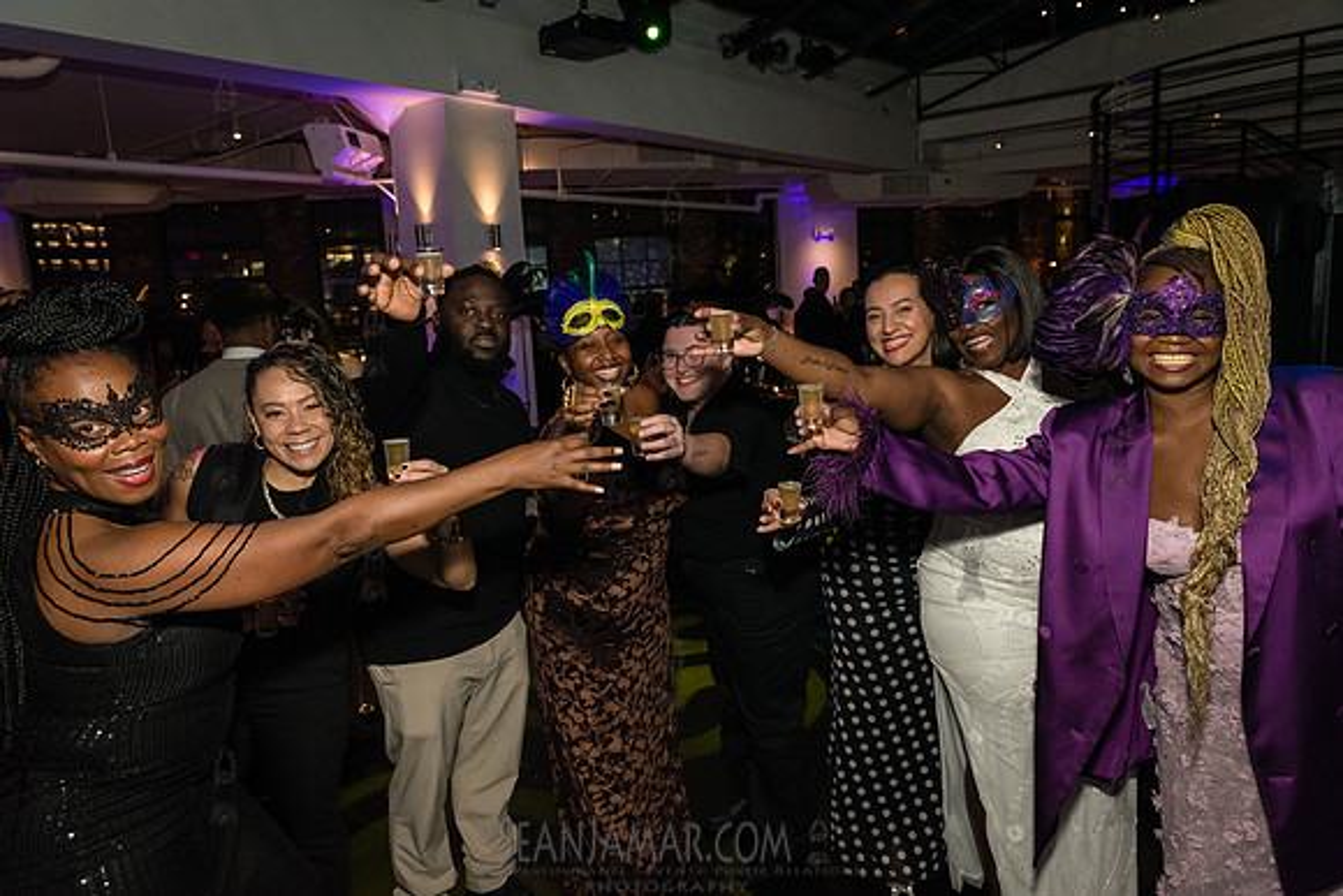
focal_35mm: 24
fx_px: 896
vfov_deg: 53.2
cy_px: 448
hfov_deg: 73.7
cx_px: 672
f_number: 4.5
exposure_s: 1/160
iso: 5000
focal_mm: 24
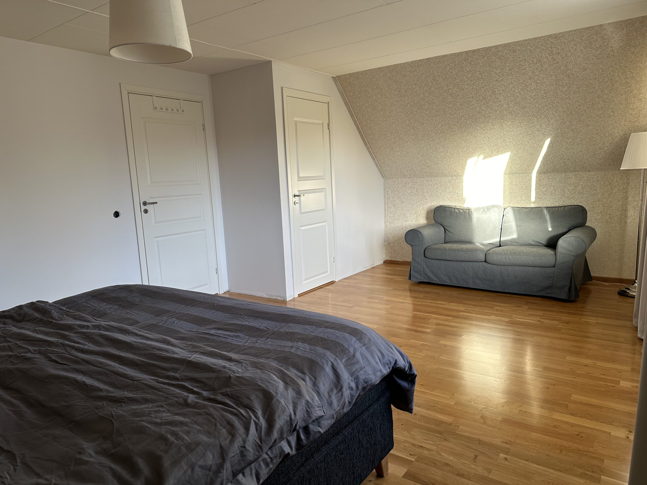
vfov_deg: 56.8
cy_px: 242
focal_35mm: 24
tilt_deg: -9.1
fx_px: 449
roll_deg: +2.4
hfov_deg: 71.6
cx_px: 324
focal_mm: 6.86
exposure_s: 1/121
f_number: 1.78
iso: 100
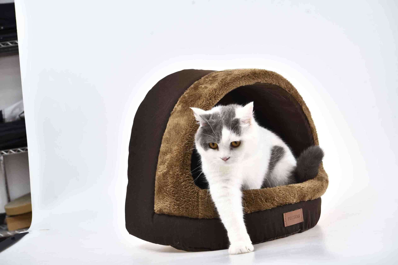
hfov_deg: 28.8
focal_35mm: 70
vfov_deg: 19.5
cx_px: 199
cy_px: 132
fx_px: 774
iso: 250
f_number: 10
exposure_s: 1/125
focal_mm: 70
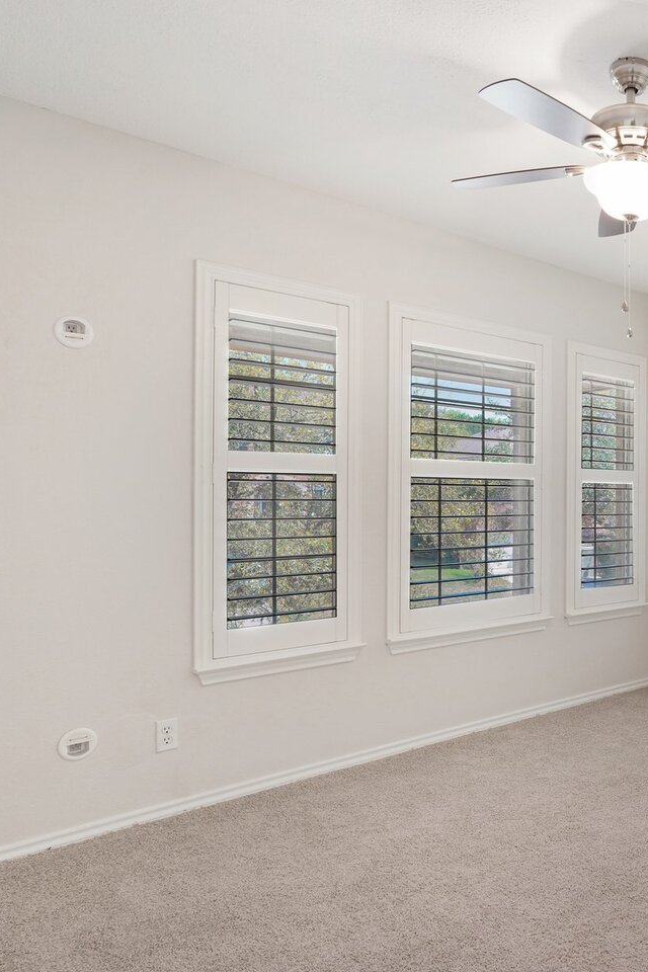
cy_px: 498
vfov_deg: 67.4
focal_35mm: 27
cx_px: 638
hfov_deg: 42.0
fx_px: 729
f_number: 8
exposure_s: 1/10
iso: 400
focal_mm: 16
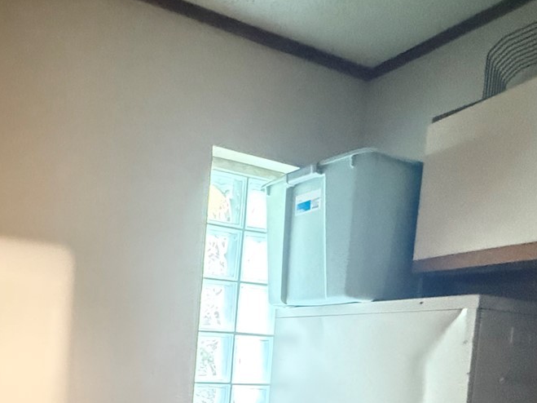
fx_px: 527
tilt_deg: -4.7
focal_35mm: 34
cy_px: 392
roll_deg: -4.0
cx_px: 97
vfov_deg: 37.8
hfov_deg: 50.3
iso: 3200
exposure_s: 1/15
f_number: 2.2
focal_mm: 2.22
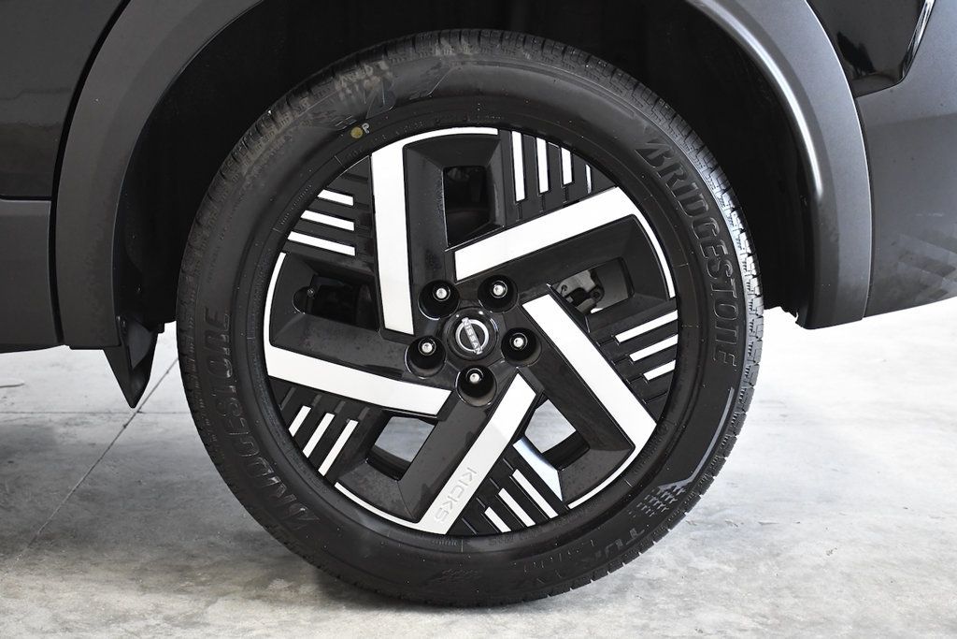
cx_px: 478
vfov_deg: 26.5
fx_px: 1356
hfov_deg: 38.9
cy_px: 320
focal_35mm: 51
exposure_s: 1/320
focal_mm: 34
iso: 2500
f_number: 4.2
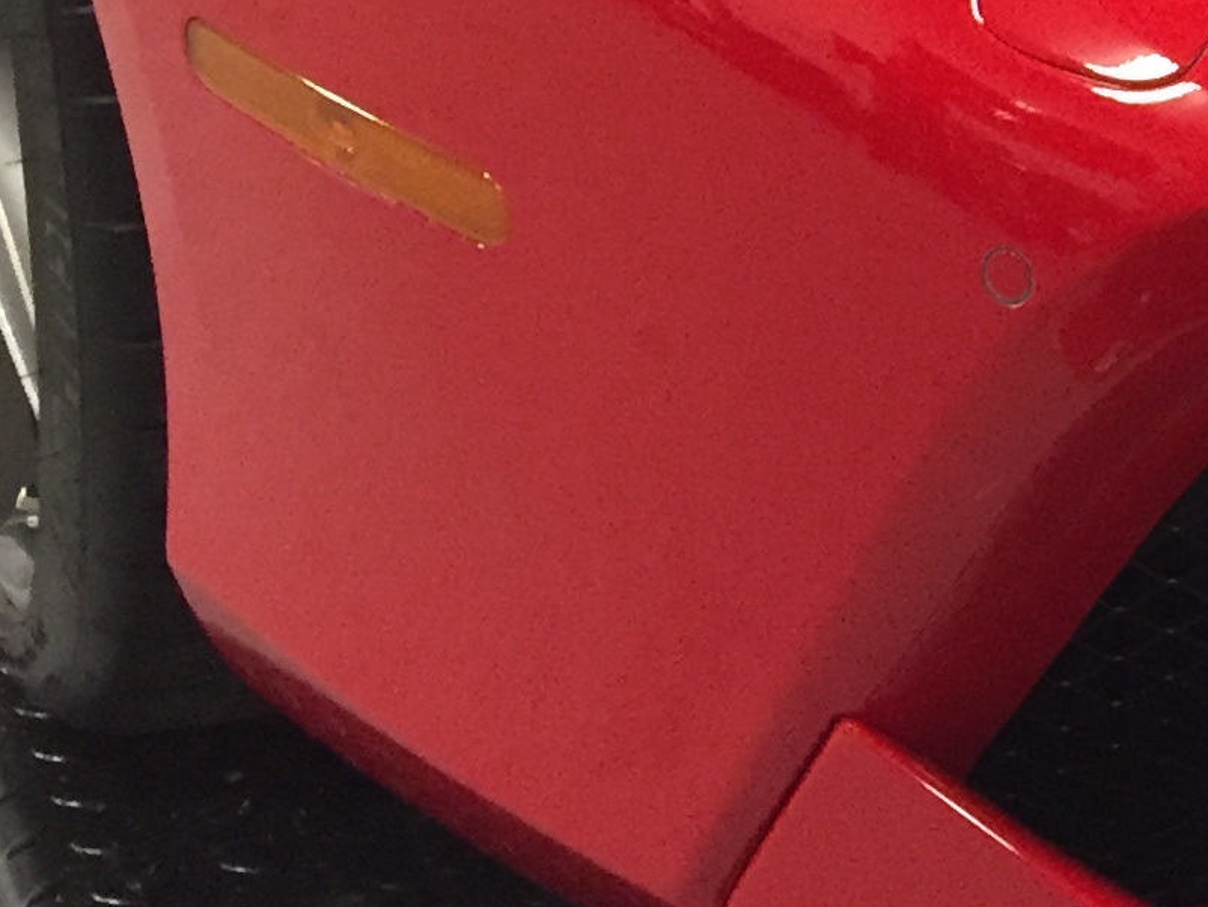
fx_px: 4119
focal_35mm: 118
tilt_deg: -14.0
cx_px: 2047
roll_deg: -2.1
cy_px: -339
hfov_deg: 14.9
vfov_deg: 12.1
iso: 200
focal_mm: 4.15
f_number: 2.2
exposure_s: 1/30
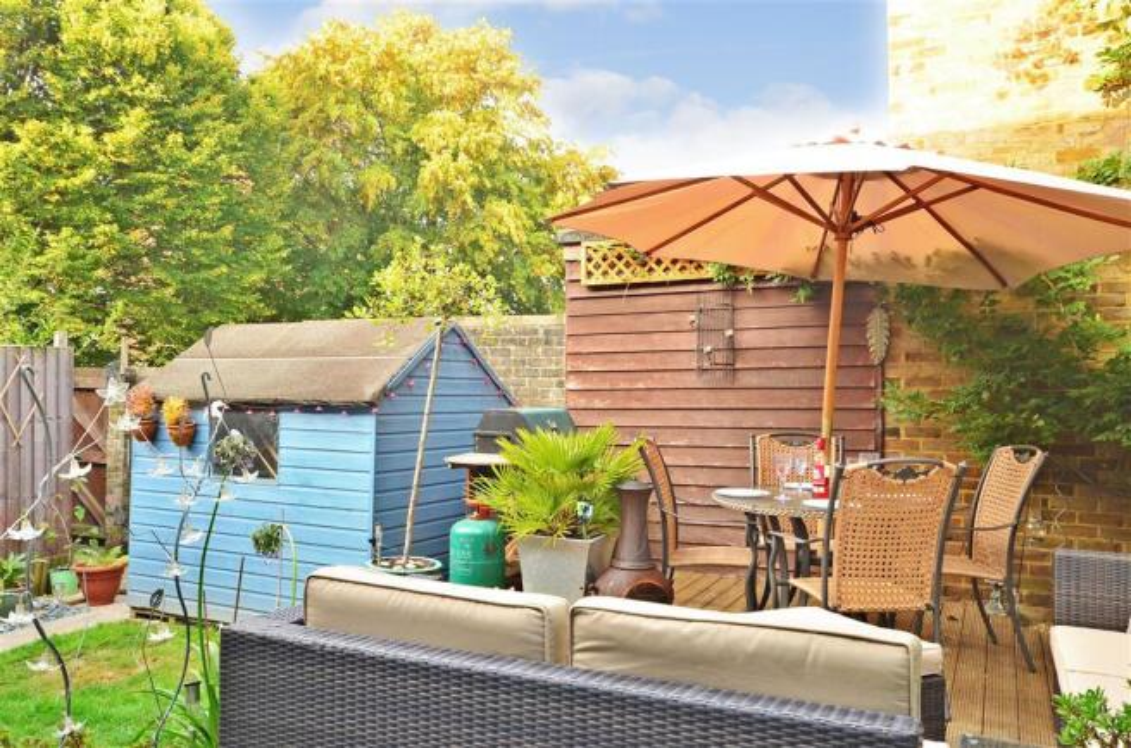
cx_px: 566
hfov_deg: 62.0
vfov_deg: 43.4
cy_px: 374
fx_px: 940
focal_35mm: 30
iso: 200
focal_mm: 20
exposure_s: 1/8
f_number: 11
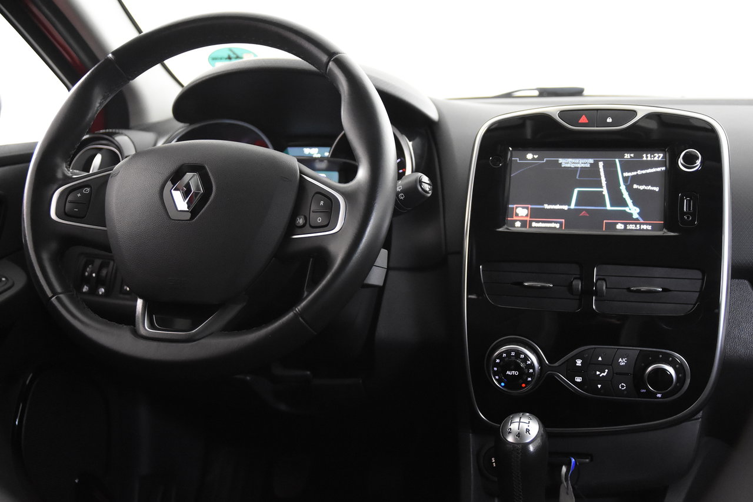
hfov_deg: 42.3
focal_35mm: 46
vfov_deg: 28.9
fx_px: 972
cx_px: 376
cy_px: 251
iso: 4000
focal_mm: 31
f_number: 3.3
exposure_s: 1/50
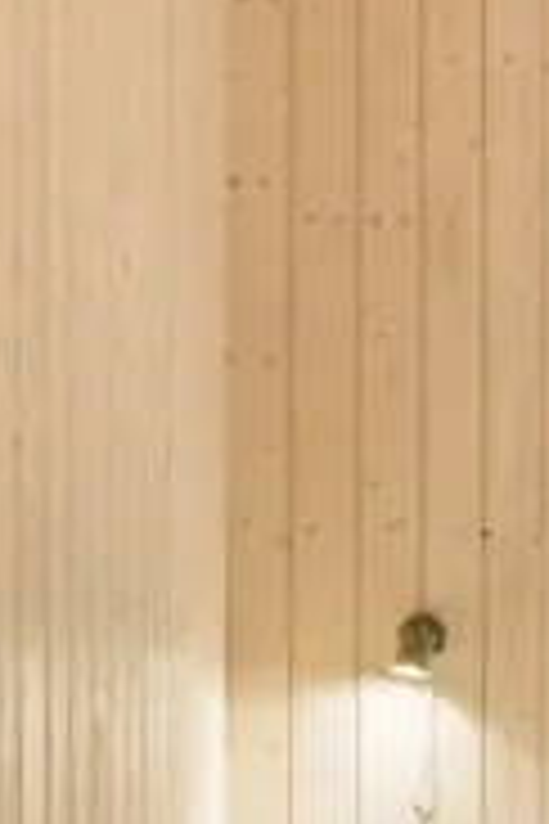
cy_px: 698
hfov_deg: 15.4
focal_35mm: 59
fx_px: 1350
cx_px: 1242
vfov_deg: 32.7
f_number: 8
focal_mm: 12
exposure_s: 1/4
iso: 200
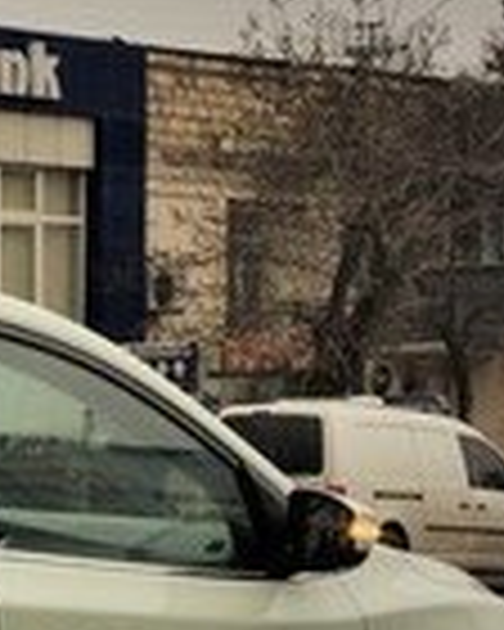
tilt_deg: -6.4
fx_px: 2480
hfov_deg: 10.7
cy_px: 502
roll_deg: +2.7
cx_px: -459
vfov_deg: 14.4
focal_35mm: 133
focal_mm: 4.15
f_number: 2.2
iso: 32
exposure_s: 1/126
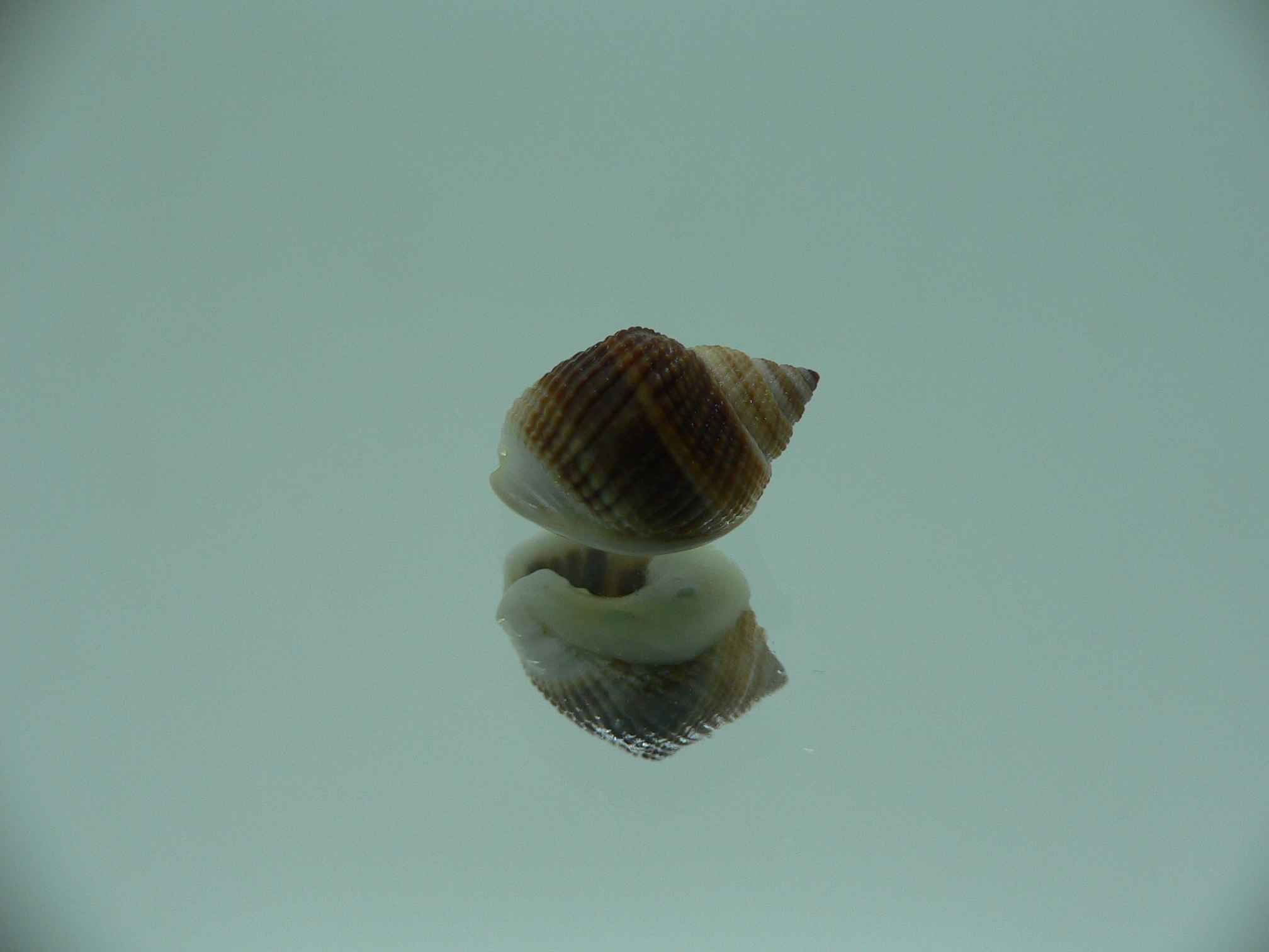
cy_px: 476
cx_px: 634
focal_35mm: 35
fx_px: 1283
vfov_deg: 40.7
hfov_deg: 52.6
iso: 80
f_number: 2.8
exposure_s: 1/80
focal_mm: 4.6
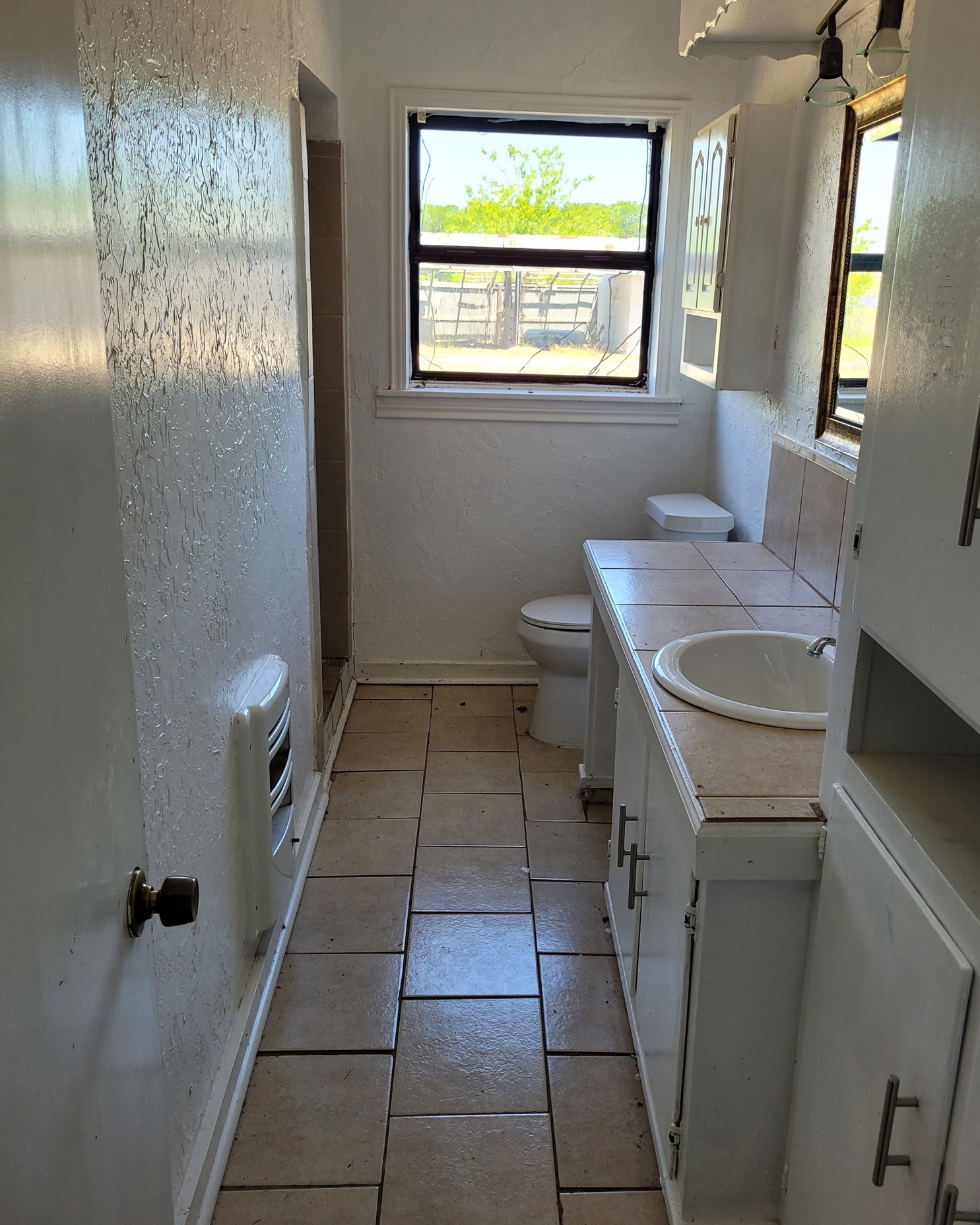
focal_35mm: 28
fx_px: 1015
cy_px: 575
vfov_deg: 62.2
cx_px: 500
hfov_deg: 51.5
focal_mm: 5.4
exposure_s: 1/120
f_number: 1.8
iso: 64
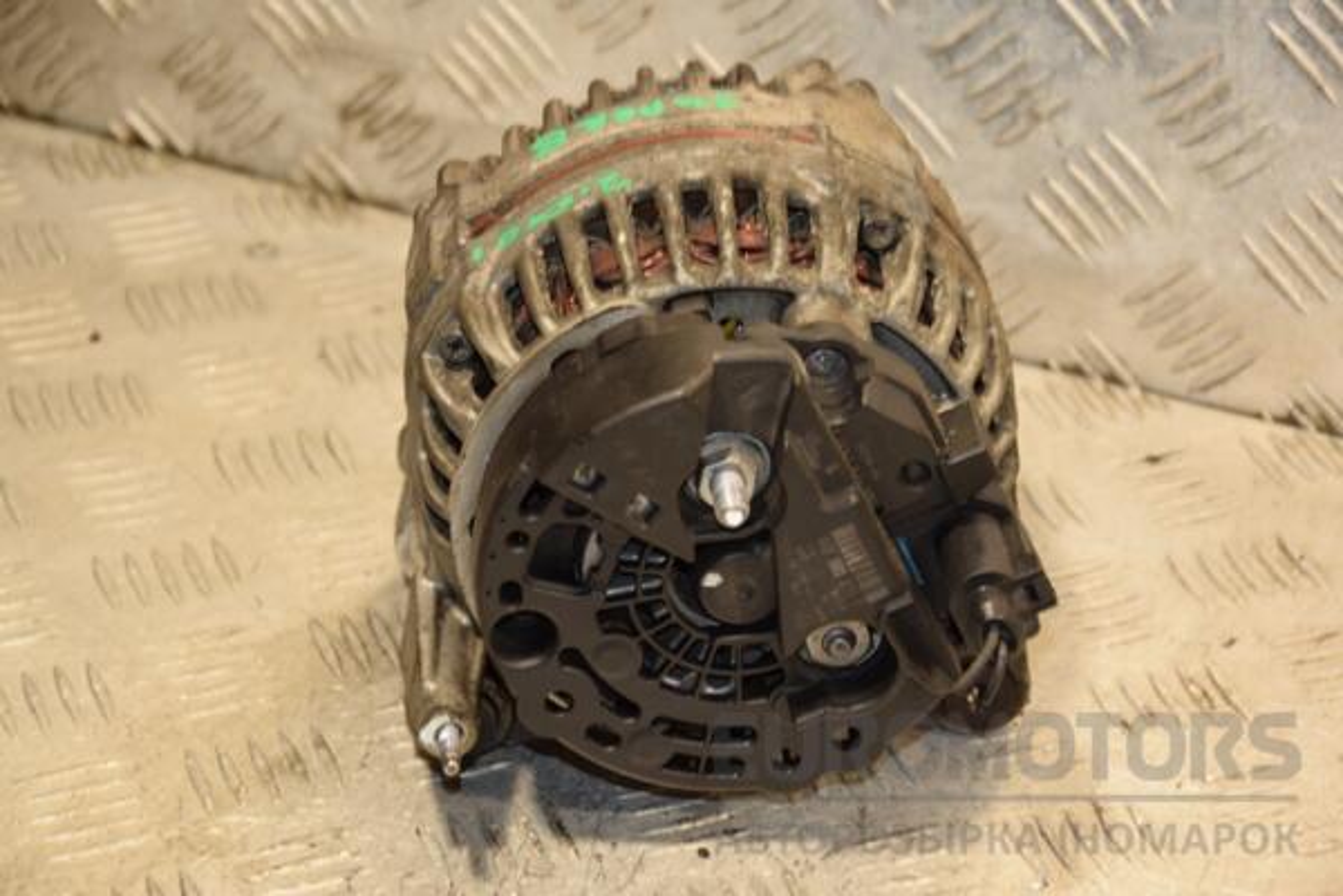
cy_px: 448
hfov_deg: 18.2
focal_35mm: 112
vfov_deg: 12.2
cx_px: 672
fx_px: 4197
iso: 800
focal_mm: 75
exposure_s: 1/100
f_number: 5.3
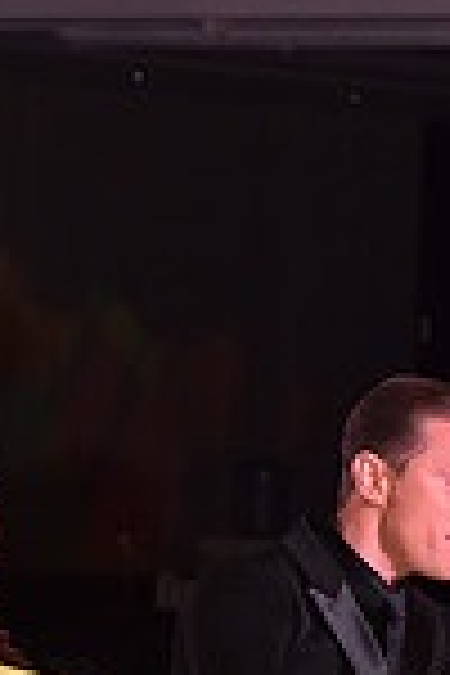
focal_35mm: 434
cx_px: -20
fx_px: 8137
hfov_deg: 3.2
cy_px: 986
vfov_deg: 4.7
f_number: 6.3
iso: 2500
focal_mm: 112
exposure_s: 1/320
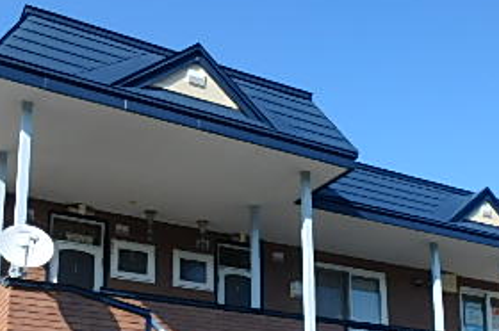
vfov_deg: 24.9
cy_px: 372
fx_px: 692
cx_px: 253
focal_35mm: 50
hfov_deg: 39.6
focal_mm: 3.7
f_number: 3.5
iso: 125
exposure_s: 1/800
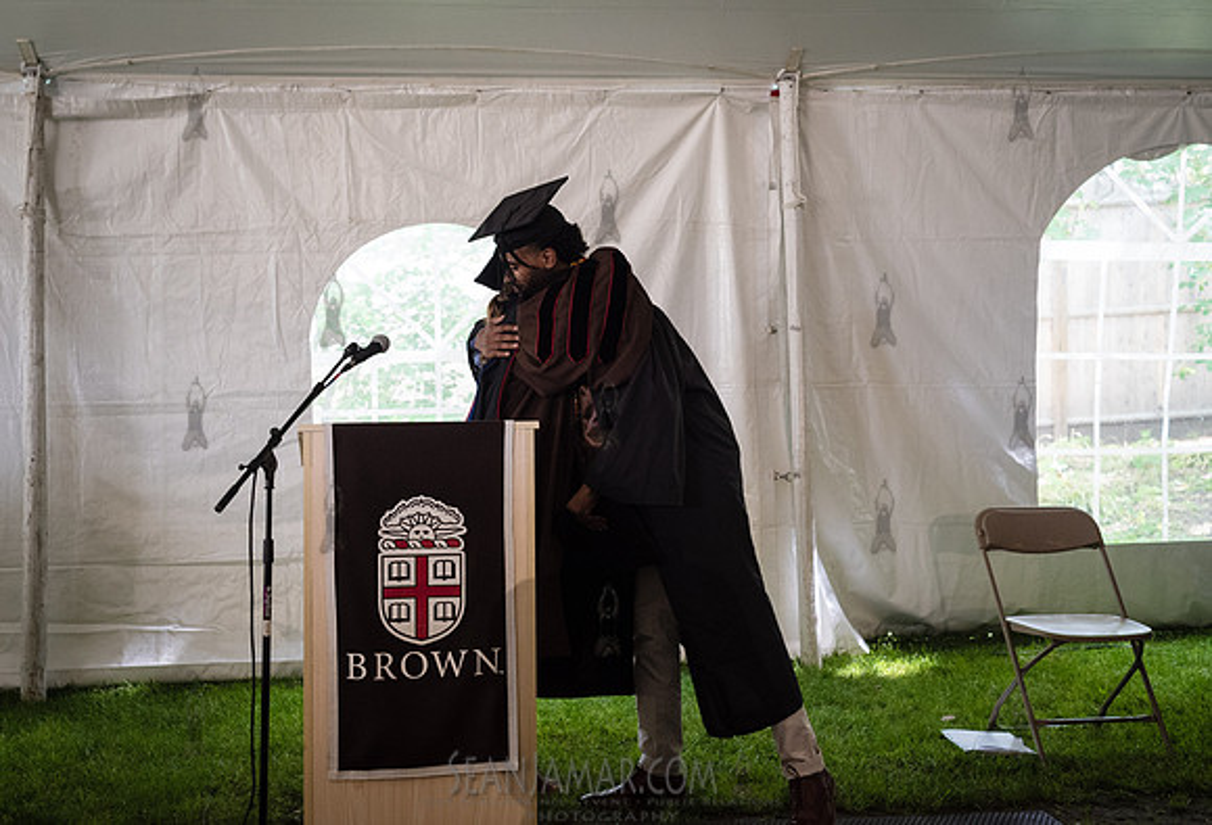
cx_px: 545
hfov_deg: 43.9
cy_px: 331
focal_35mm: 44
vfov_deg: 30.7
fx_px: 1500
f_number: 4.5
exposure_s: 1/200
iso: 2000
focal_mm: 35
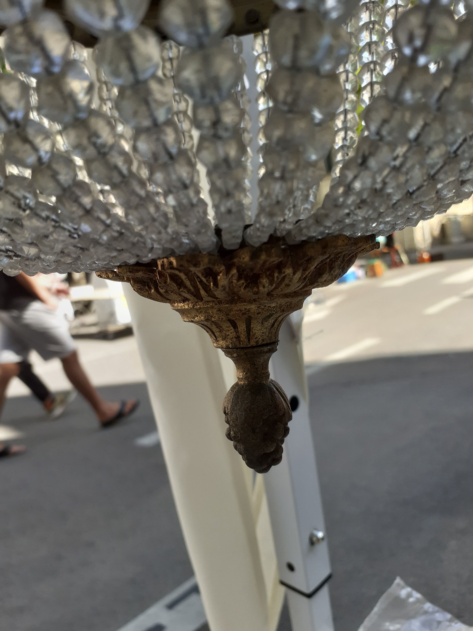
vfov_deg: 65.3
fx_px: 492
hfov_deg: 51.4
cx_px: 236
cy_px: 316
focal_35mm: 27
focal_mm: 3.6
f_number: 1.9
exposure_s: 1/432
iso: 40
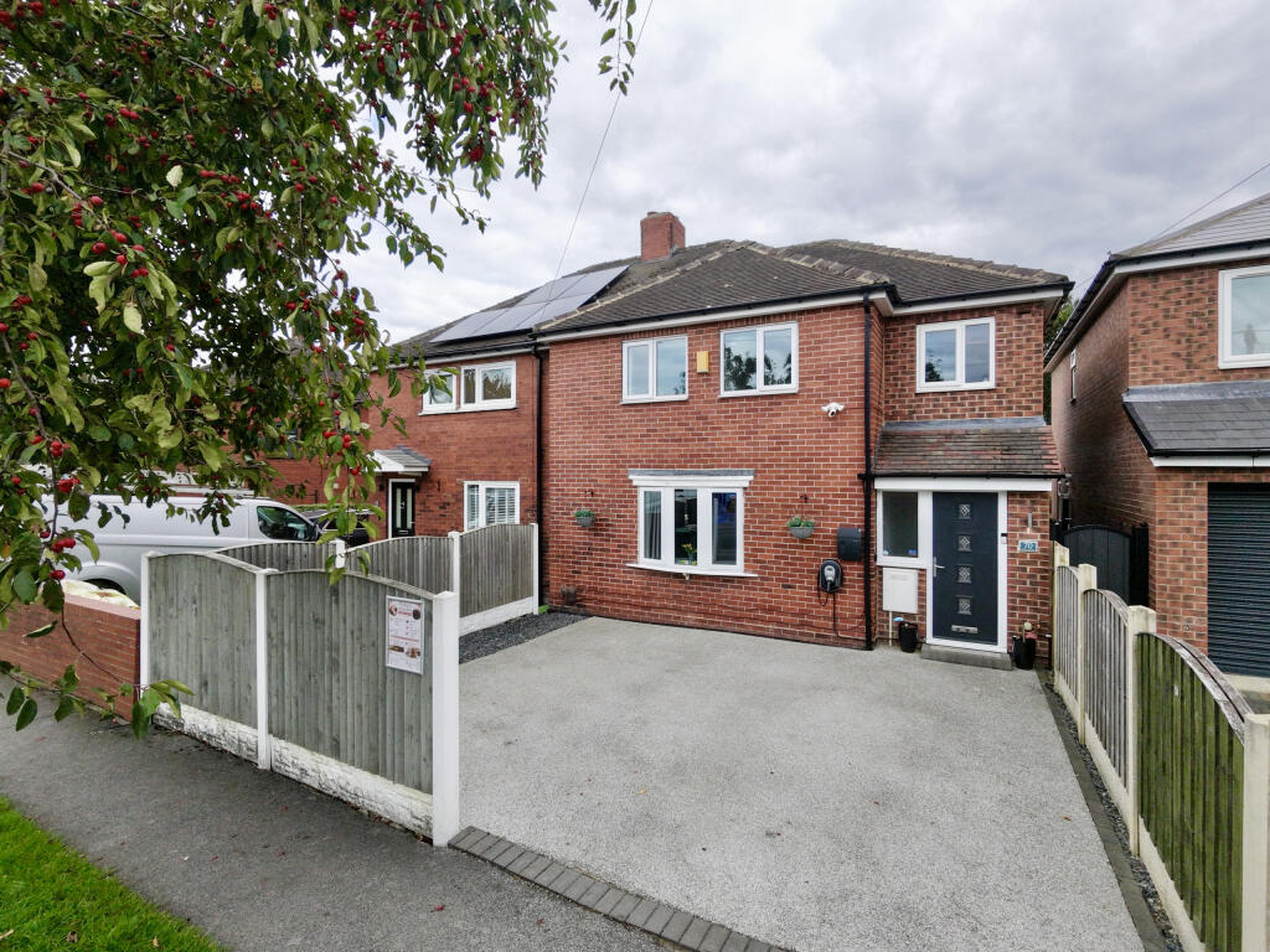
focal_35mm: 16
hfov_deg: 94.5
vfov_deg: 78.1
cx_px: 635
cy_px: 476
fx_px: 587
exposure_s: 1/500
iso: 200
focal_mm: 3.05
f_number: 2.2
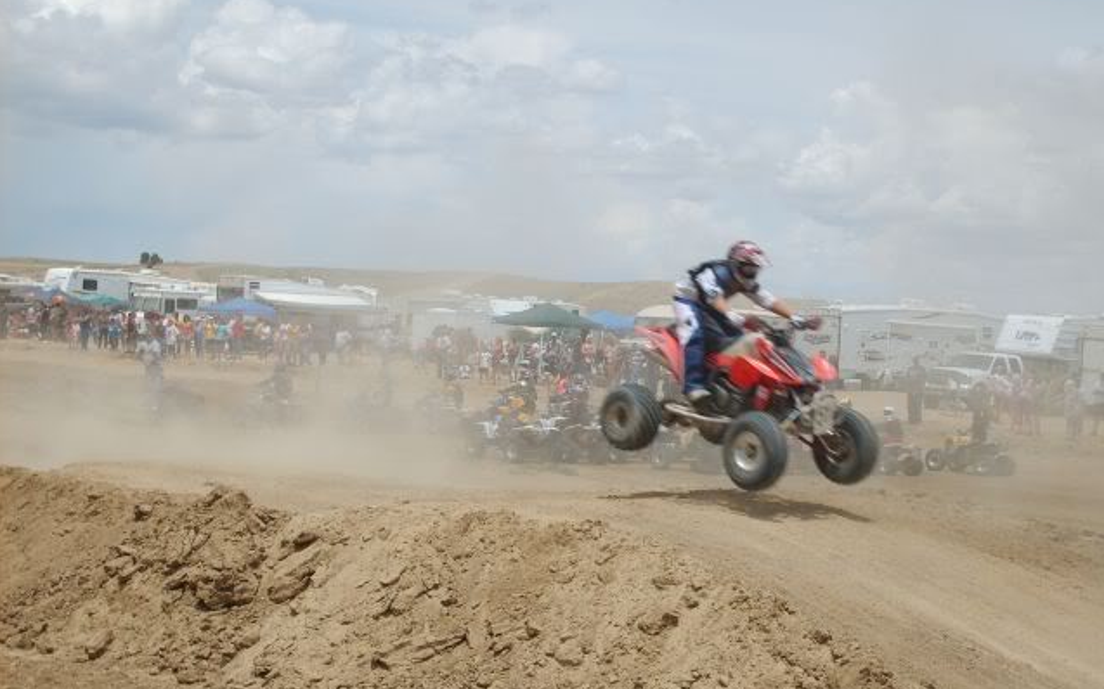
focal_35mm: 65
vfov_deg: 20.0
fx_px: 1956
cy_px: 393
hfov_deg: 31.5
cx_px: 551
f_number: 9.1
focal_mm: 10.3
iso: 50
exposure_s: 1/180
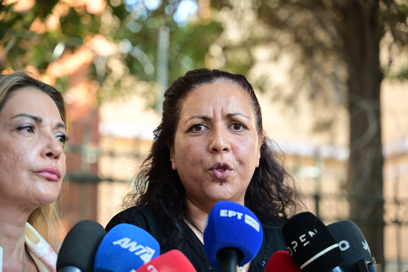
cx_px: 204
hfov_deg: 27.0
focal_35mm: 75
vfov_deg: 18.2
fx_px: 850
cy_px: 136
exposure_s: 1/200
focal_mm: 75
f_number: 3.2
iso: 800
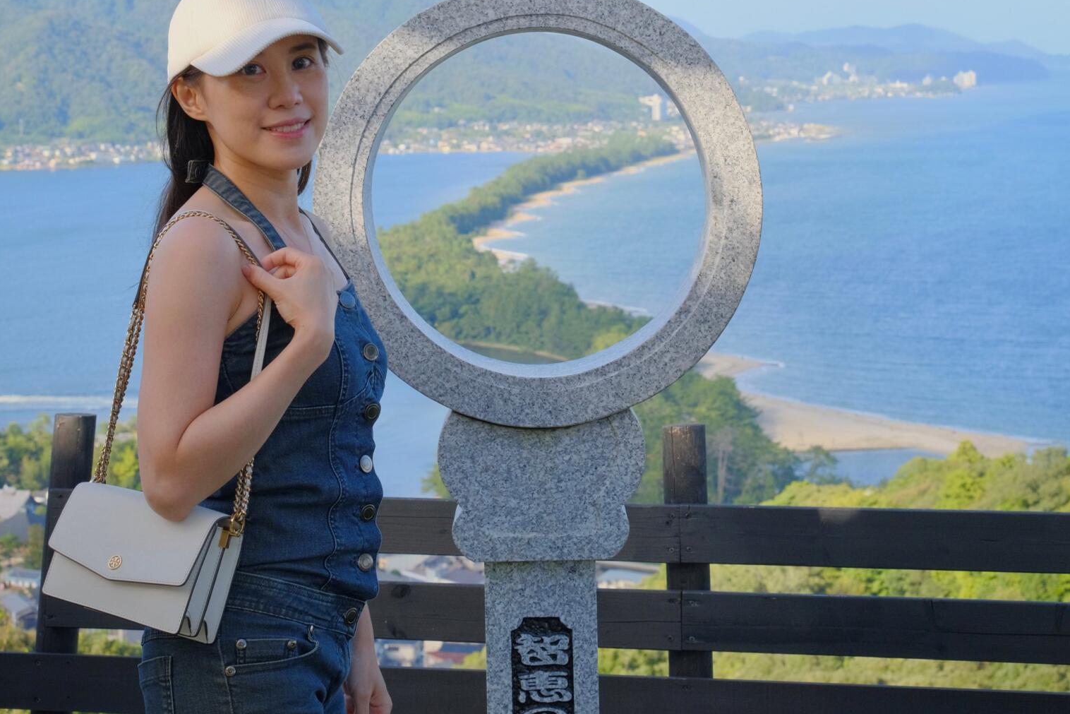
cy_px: 93
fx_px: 2259
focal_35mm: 76
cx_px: 540
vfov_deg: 17.7
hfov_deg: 26.6
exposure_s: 1/340
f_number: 7.1
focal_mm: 33
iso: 800
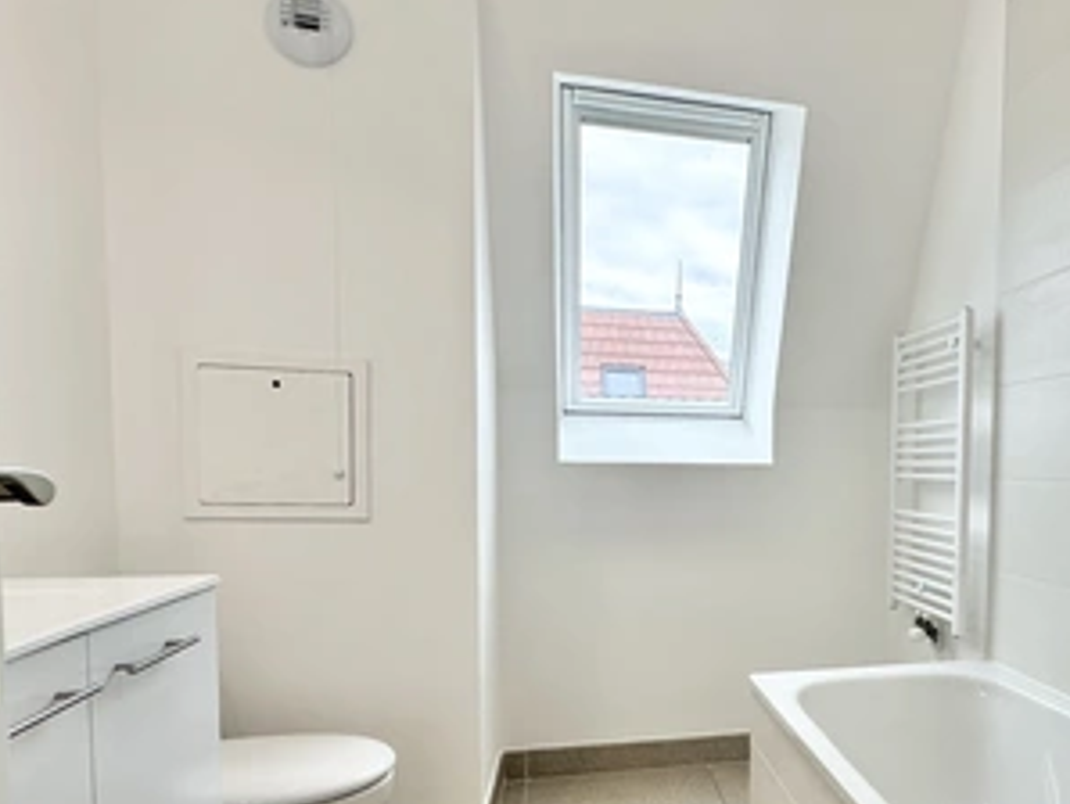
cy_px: 513
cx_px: 777
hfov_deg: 65.9
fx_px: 773
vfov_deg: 54.2
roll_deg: -0.5
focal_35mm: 25
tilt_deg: -2.8
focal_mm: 2.22
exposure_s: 1/129
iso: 40
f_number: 2.2
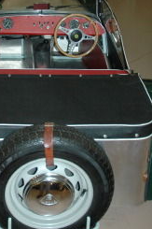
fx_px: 336
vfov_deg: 36.7
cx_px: 48
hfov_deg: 25.3
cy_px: 58
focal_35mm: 53
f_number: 4
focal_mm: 18
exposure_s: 1/60
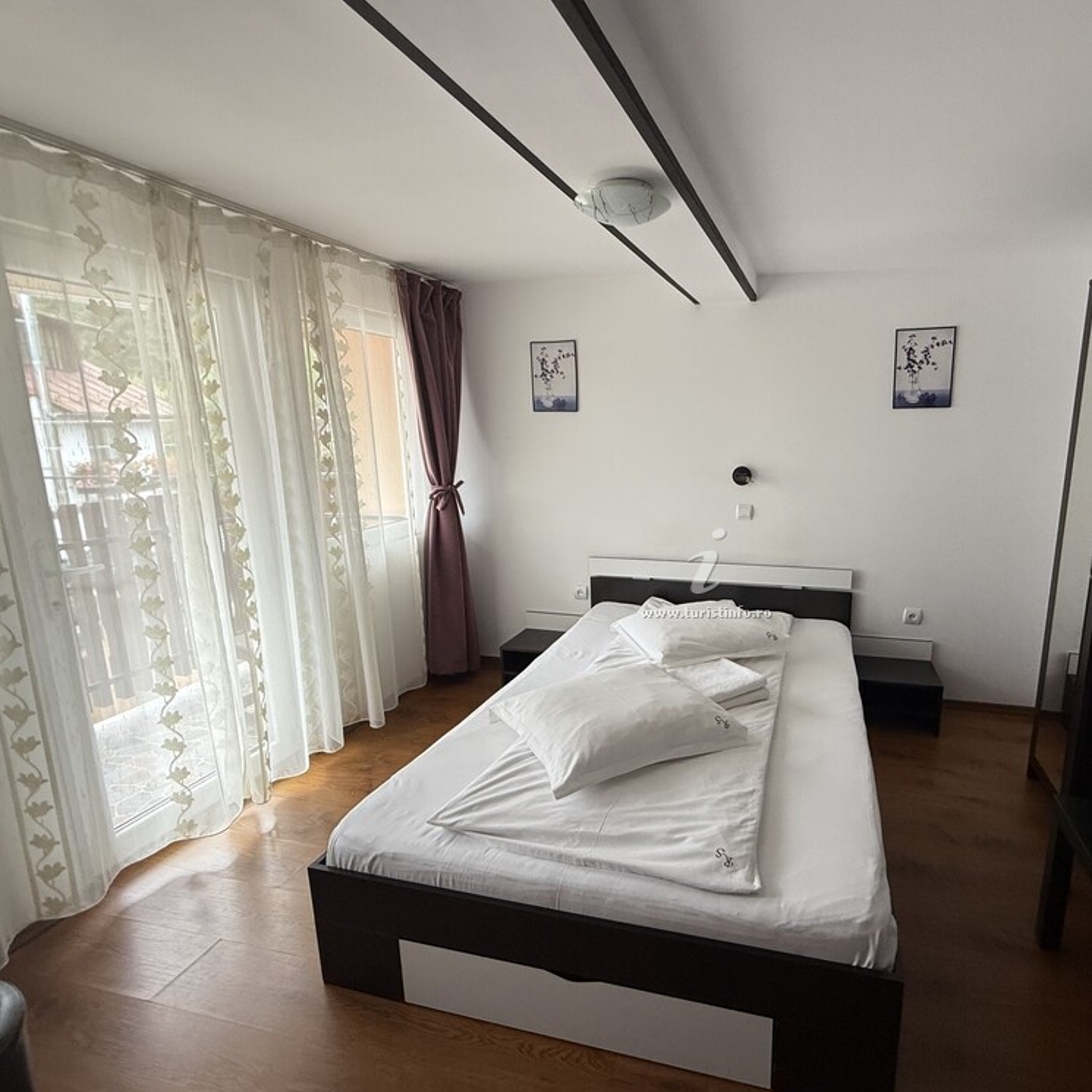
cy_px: 544
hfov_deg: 82.5
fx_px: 607
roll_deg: +0.0
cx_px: 679
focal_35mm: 17
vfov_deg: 84.0
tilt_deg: -11.7
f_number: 2.2
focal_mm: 2.22
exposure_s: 1/99
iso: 200
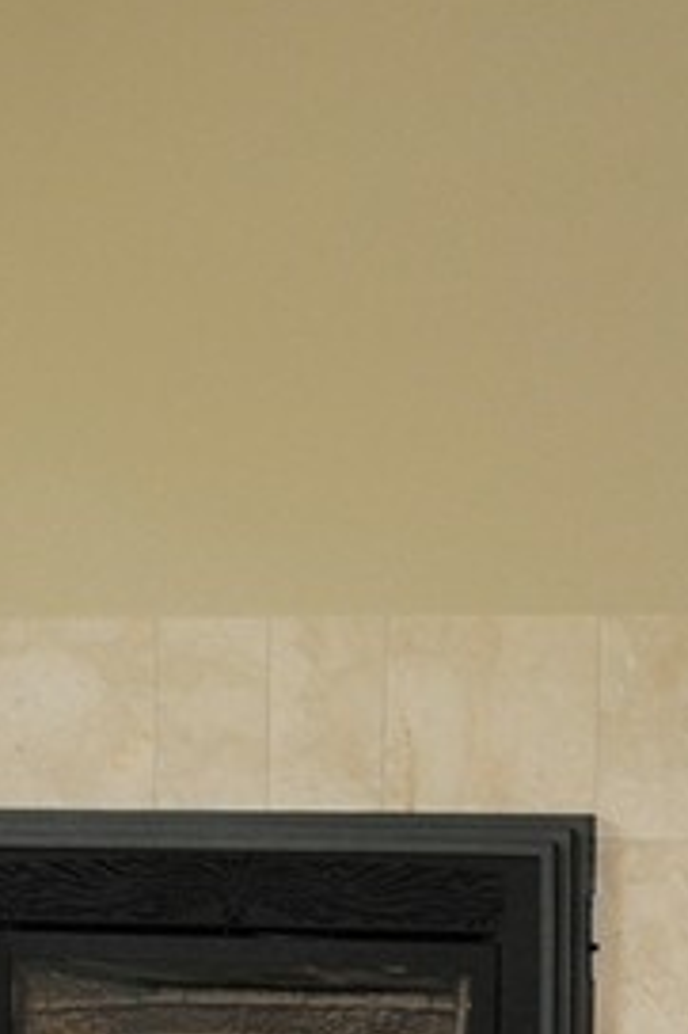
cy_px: 741
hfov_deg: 10.8
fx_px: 3616
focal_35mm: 126
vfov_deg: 16.2
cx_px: 106
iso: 500
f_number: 4
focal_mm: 21
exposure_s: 1/60
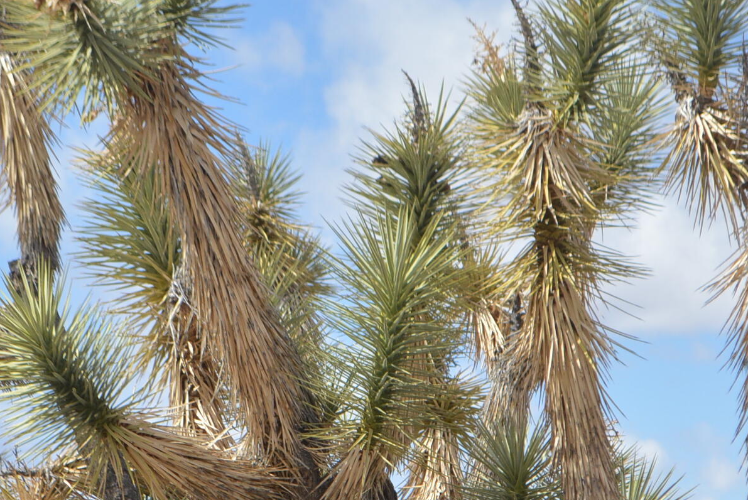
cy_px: 522
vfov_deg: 6.6
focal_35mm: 207
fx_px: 4309
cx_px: 373
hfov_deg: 9.9
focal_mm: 55
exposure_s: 1/1600
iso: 400
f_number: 6.3
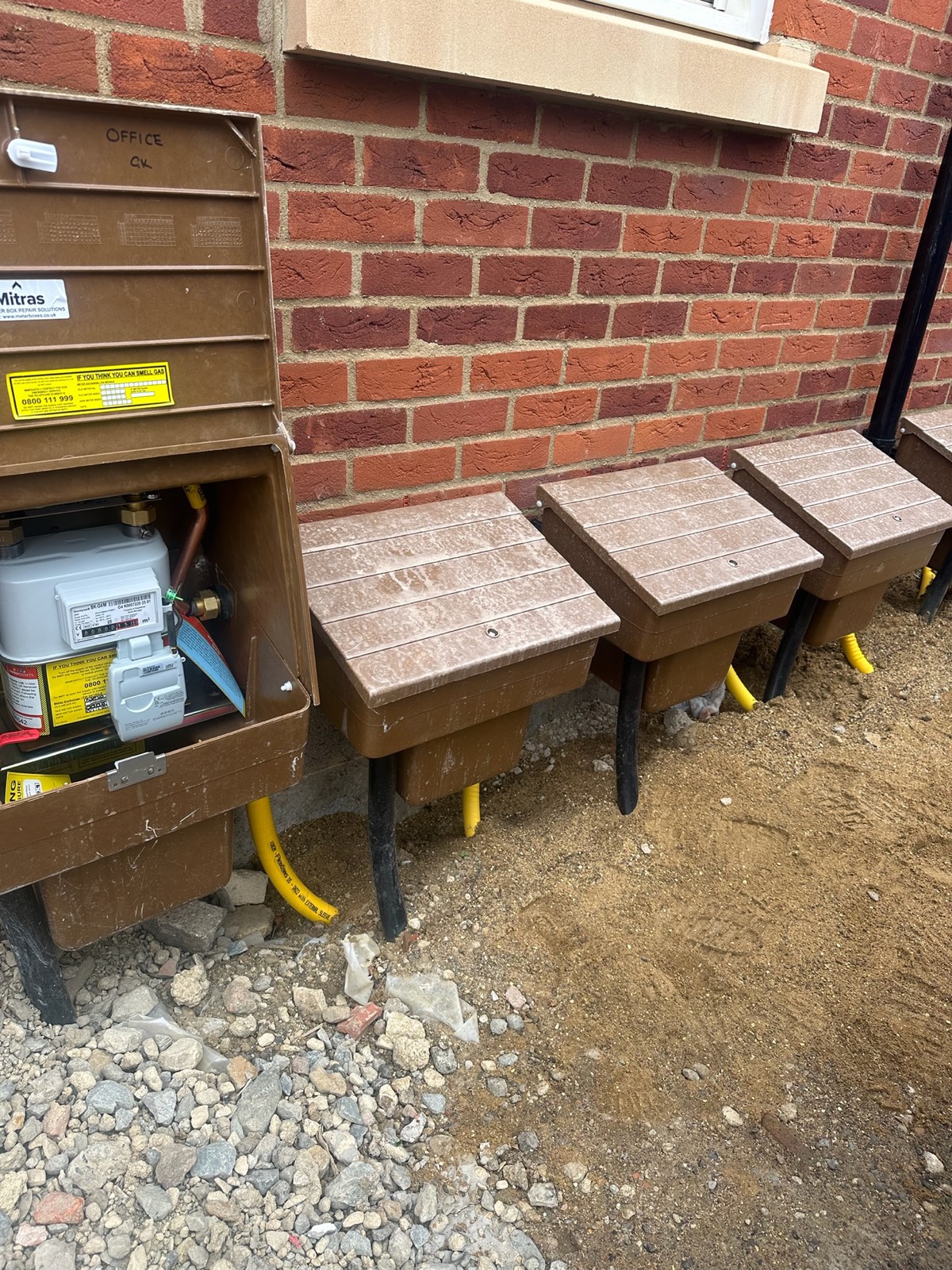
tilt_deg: -26.5
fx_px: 880
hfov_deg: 56.8
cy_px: 635
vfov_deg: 71.6
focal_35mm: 24
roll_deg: -5.6
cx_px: 476
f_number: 1.78
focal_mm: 6.86
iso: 80
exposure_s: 1/275
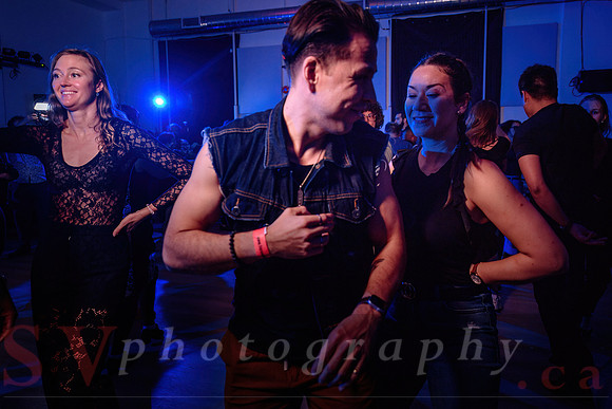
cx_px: 336
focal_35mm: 26
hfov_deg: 68.5
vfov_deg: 48.9
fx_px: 448
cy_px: 184
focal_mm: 24
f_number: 3.2
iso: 800
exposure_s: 1/80
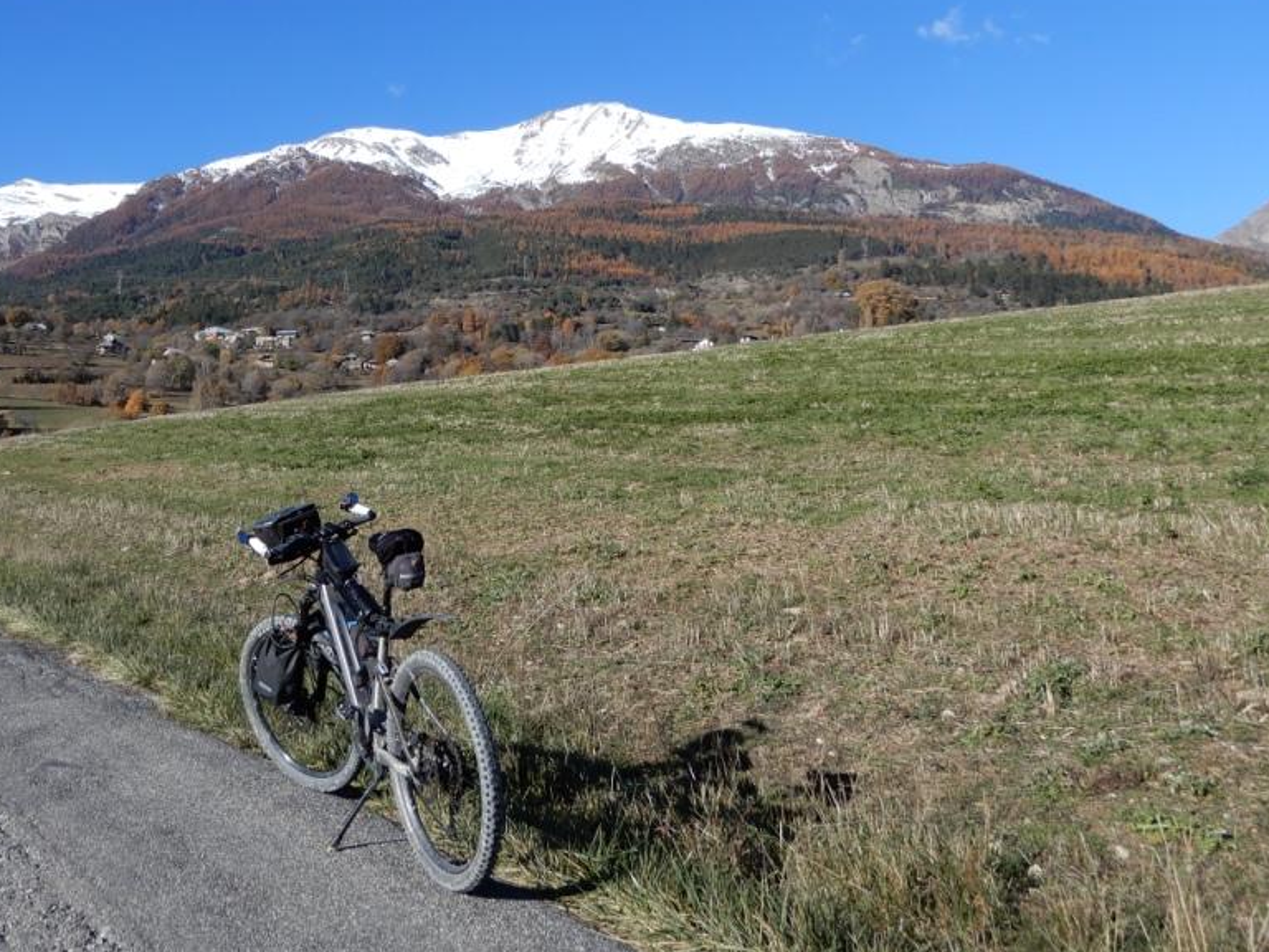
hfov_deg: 55.8
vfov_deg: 43.8
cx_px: 438
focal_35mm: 32
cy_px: 349
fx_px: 1173
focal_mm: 4.3
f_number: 3.4
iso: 80
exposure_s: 1/1000
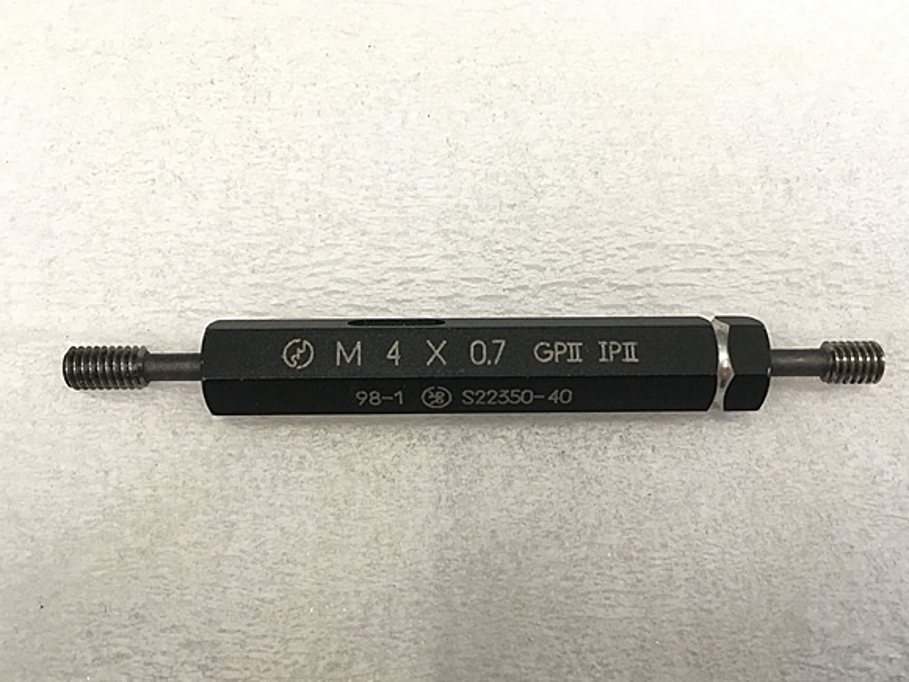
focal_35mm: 32
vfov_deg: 44.1
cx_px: 456
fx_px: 840
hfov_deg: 56.8
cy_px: 373
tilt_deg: -75.0
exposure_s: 1/30
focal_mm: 4.15
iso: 80
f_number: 2.2
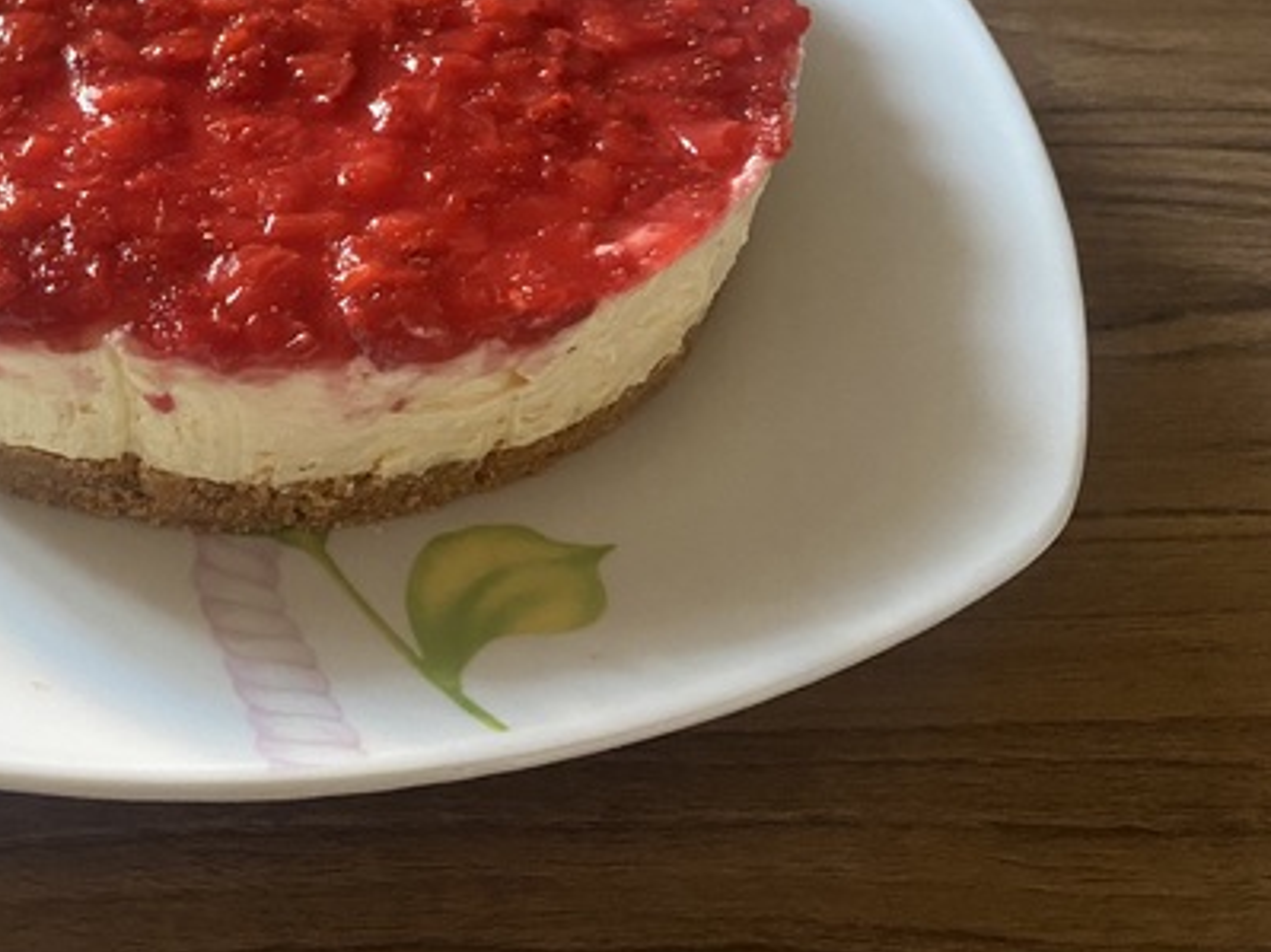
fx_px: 1652
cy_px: 309
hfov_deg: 40.5
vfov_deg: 31.9
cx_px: 268
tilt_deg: -46.6
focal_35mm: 45
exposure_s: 1/59
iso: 500
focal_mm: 4.25
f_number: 1.8
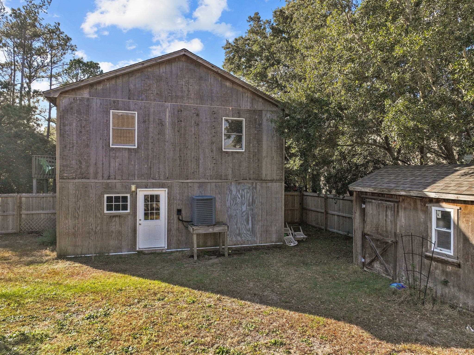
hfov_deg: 71.6
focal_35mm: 24
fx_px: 328
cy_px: 178
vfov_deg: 56.8
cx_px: 237
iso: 210
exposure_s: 1/2000
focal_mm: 12.29
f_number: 2.8
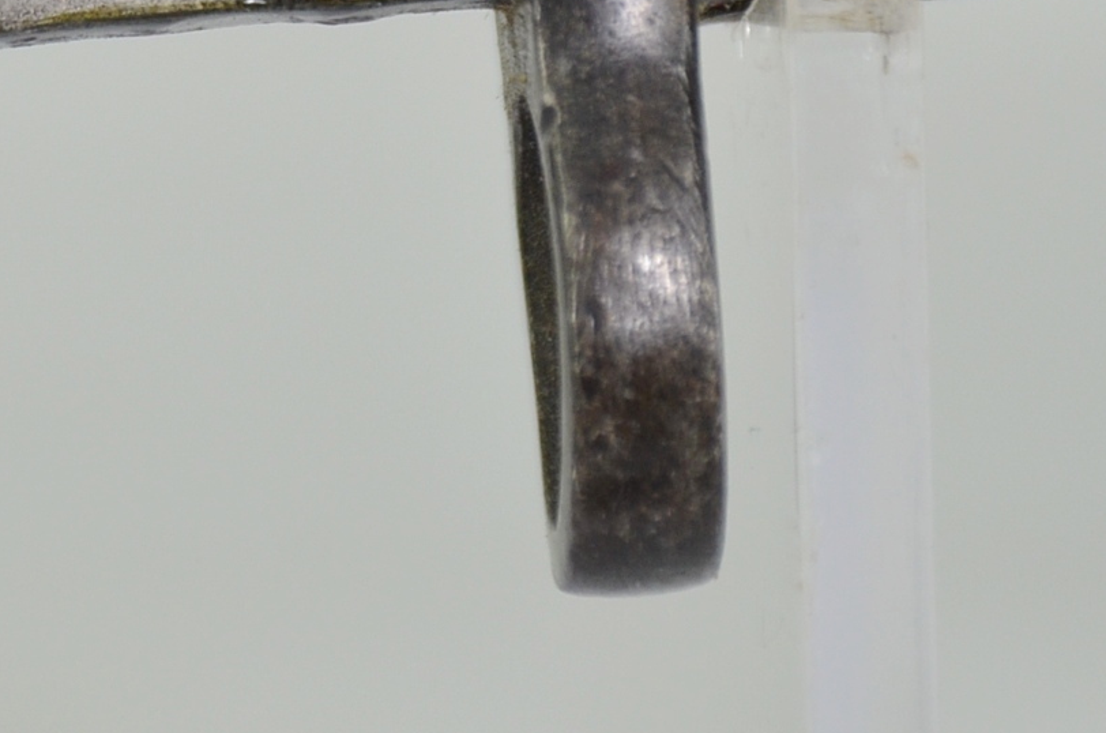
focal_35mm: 615
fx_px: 18842
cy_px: -217
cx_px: 95
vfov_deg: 2.2
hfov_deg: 3.4
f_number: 5.6
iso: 500
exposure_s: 1/250
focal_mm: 135
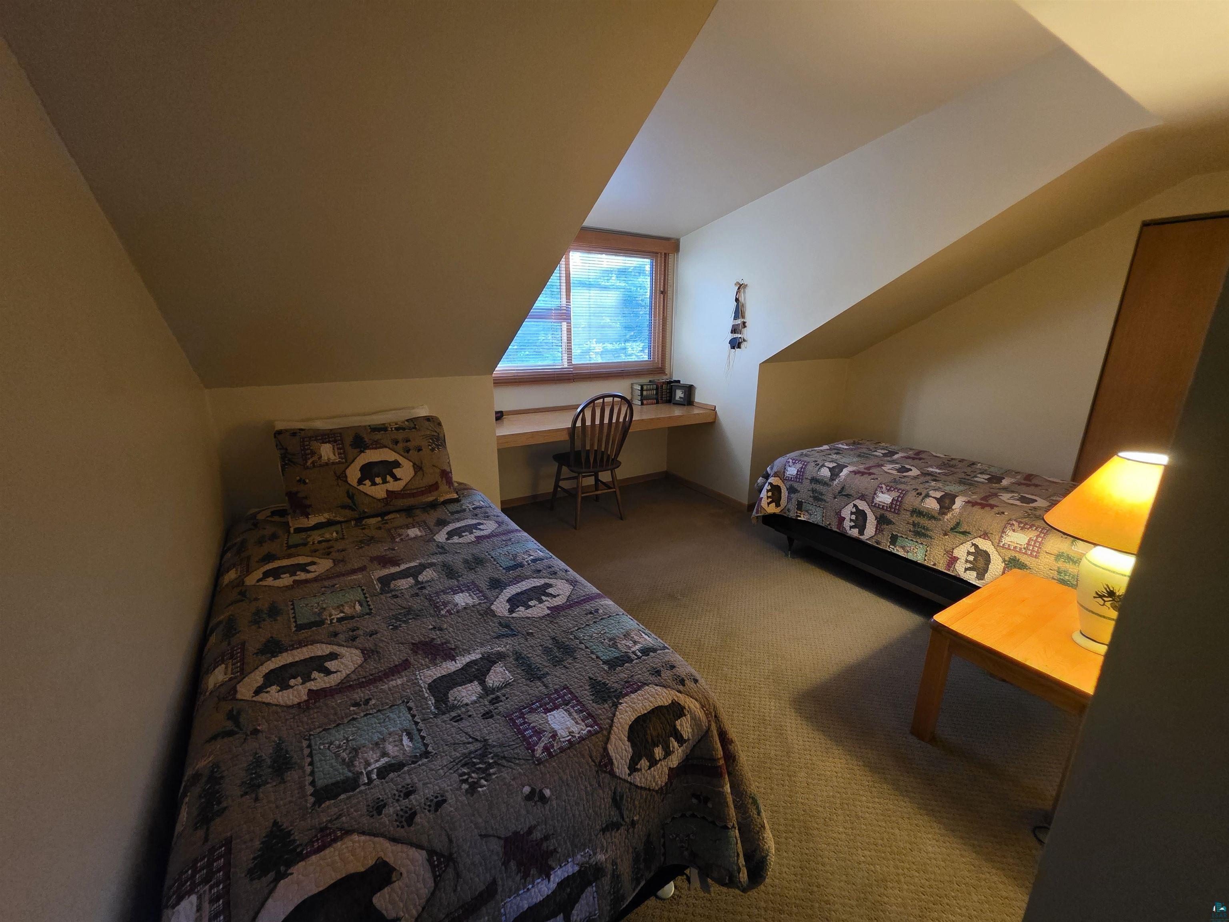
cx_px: 614
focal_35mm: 13
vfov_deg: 89.9
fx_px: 462
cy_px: 461
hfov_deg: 106.2
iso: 800
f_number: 1.9
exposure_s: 1/60
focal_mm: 2.2
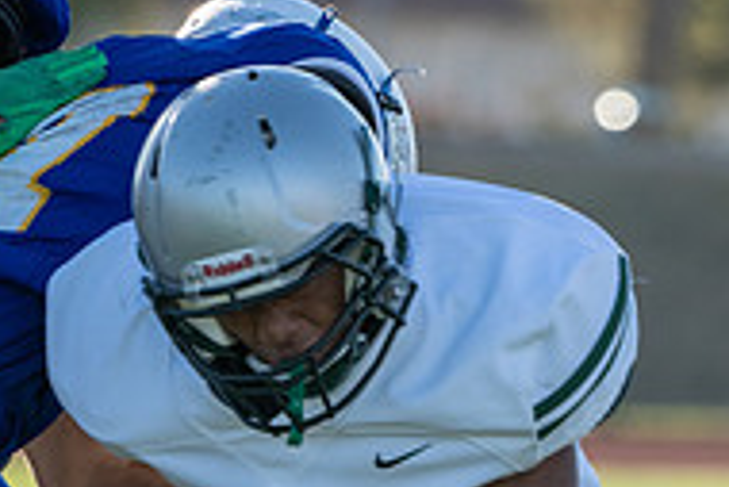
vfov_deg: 1.2
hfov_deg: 1.8
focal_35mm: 1124
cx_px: 564
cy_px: 762
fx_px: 22778
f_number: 5.6
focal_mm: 294
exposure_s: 1/1000
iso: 320
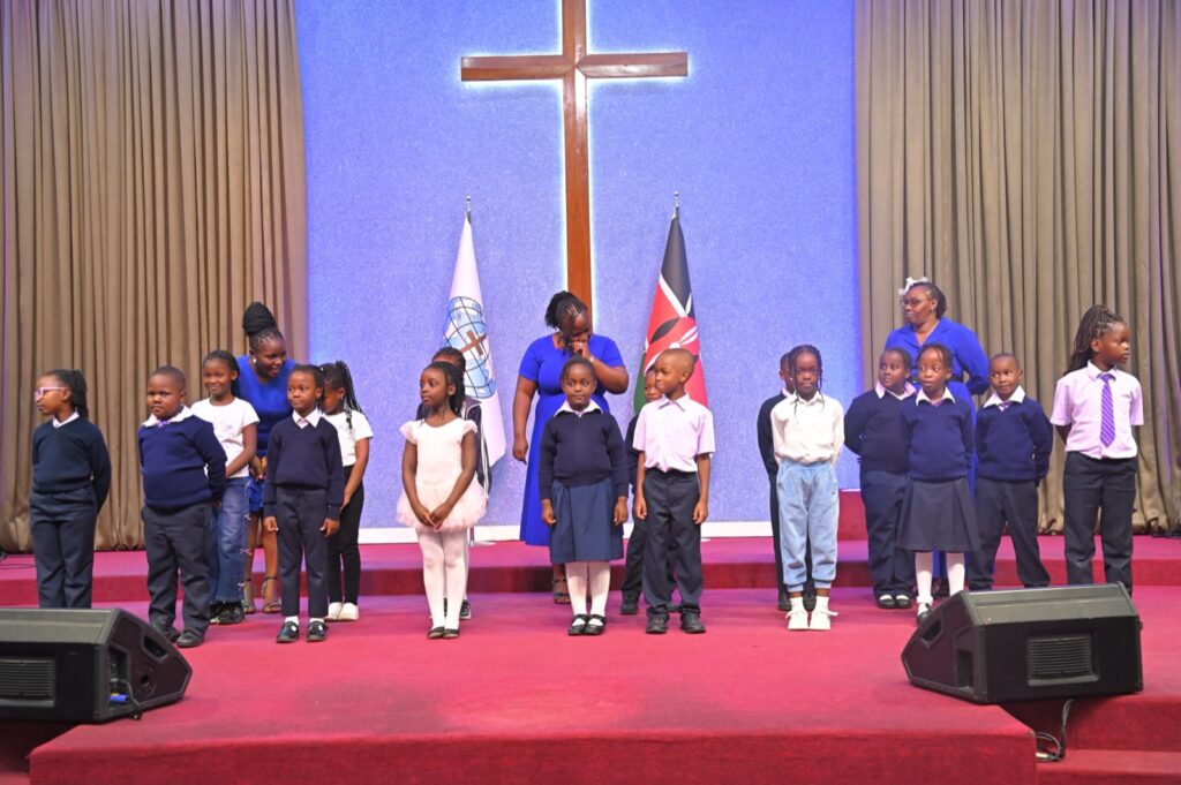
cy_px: 392
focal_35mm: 46
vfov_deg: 29.2
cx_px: 590
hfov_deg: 42.8
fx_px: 1508
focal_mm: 46
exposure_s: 1/160
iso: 3200
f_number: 5
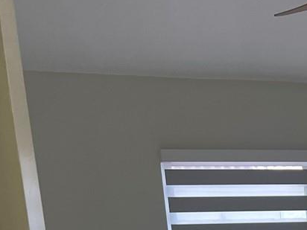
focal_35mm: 101
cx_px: 542
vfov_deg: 13.2
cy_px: 421
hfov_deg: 16.5
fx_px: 896
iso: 100
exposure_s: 1/120
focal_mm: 5.7
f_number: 1.5
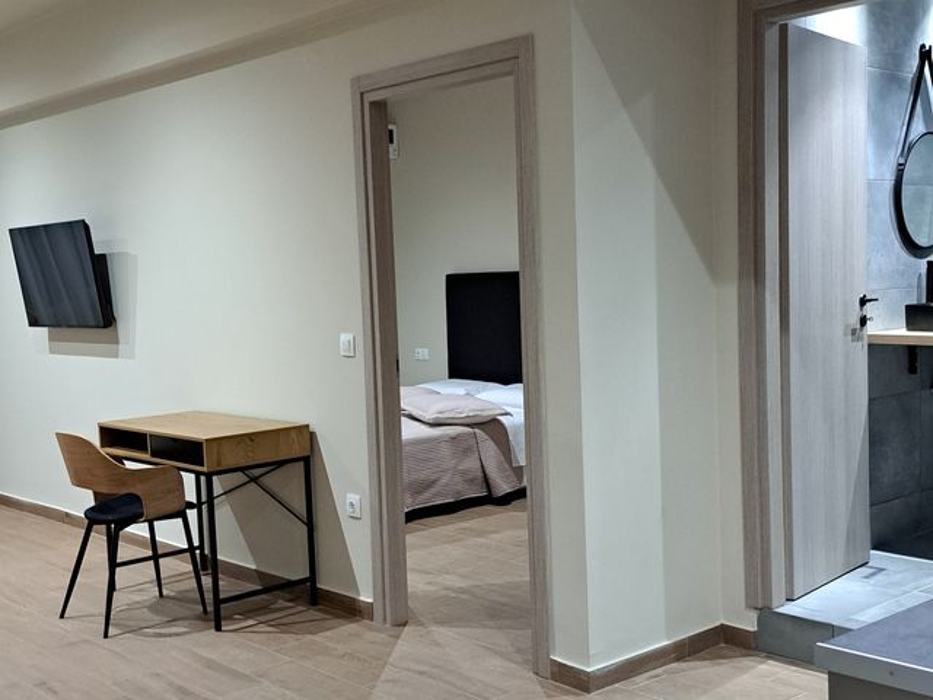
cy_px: 350
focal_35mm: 24
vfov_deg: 56.8
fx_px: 647
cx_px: 466
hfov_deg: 71.6
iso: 320
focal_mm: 5.23
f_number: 1.8
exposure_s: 1/33
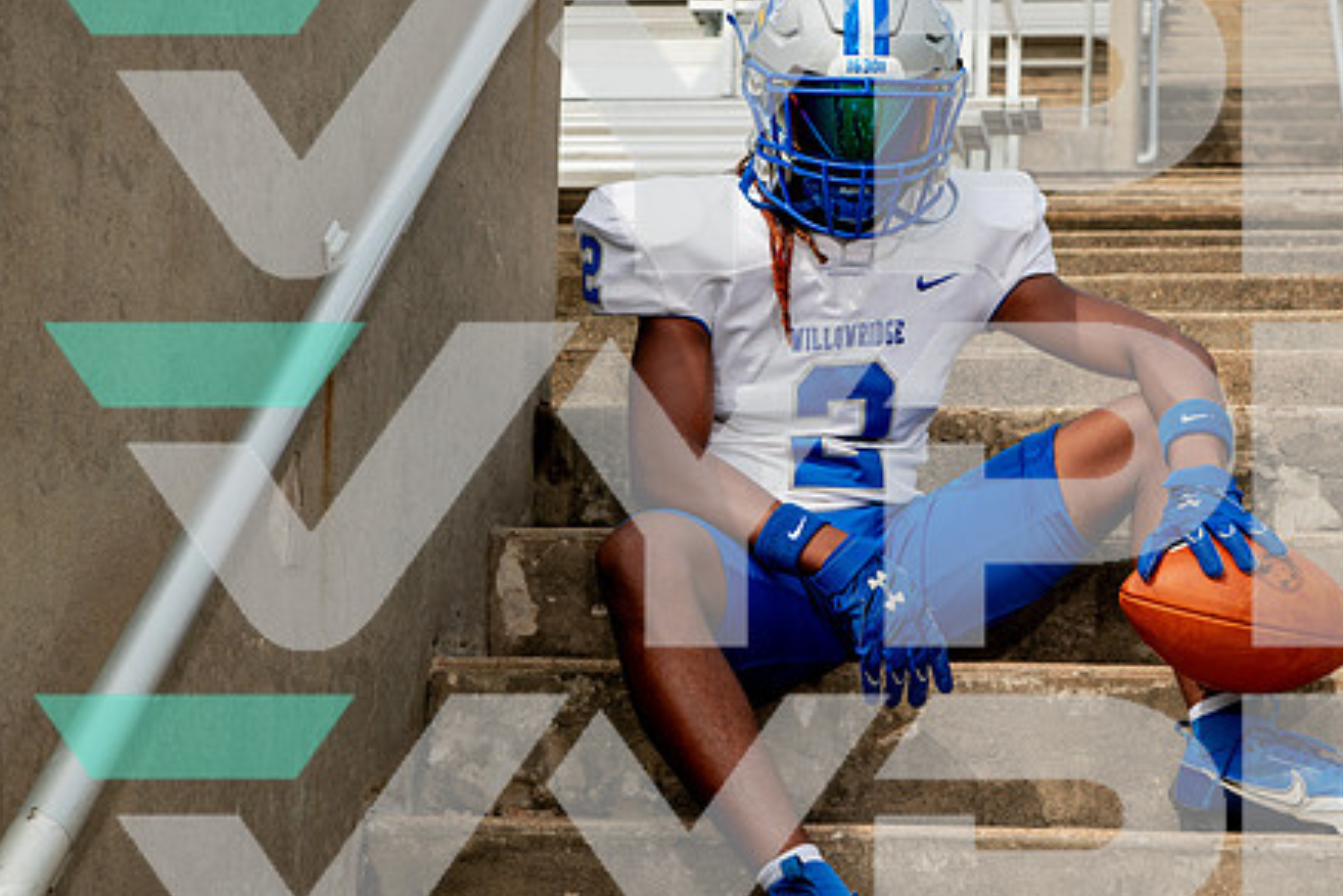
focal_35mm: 86
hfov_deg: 23.6
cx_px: 825
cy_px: 486
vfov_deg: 15.9
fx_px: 3208
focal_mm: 65
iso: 125
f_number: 7.1
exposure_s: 1/400
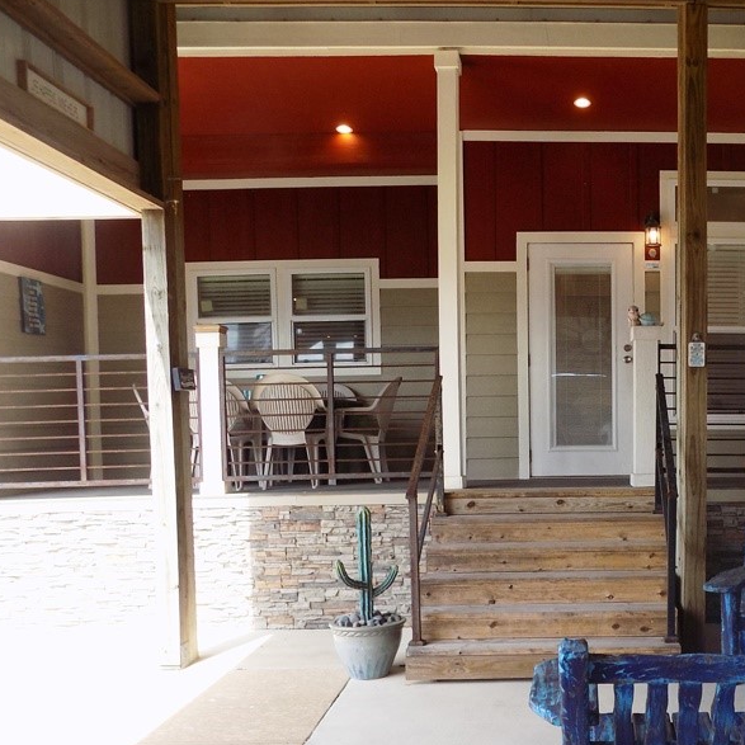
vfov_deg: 44.5
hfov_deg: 42.9
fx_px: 901
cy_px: 473
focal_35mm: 37
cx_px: 594
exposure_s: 1/160
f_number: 3.1
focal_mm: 4.3
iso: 80
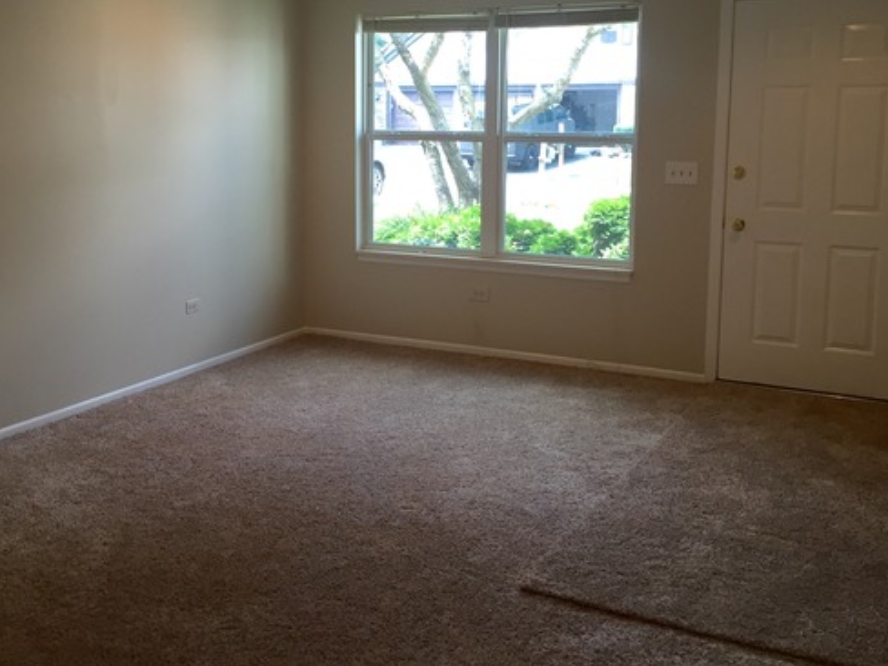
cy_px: 233
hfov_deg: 48.9
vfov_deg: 37.4
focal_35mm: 38
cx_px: 402
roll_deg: -2.3
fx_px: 975
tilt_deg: -7.6
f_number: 2.2
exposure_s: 1/30
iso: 32
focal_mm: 4.15
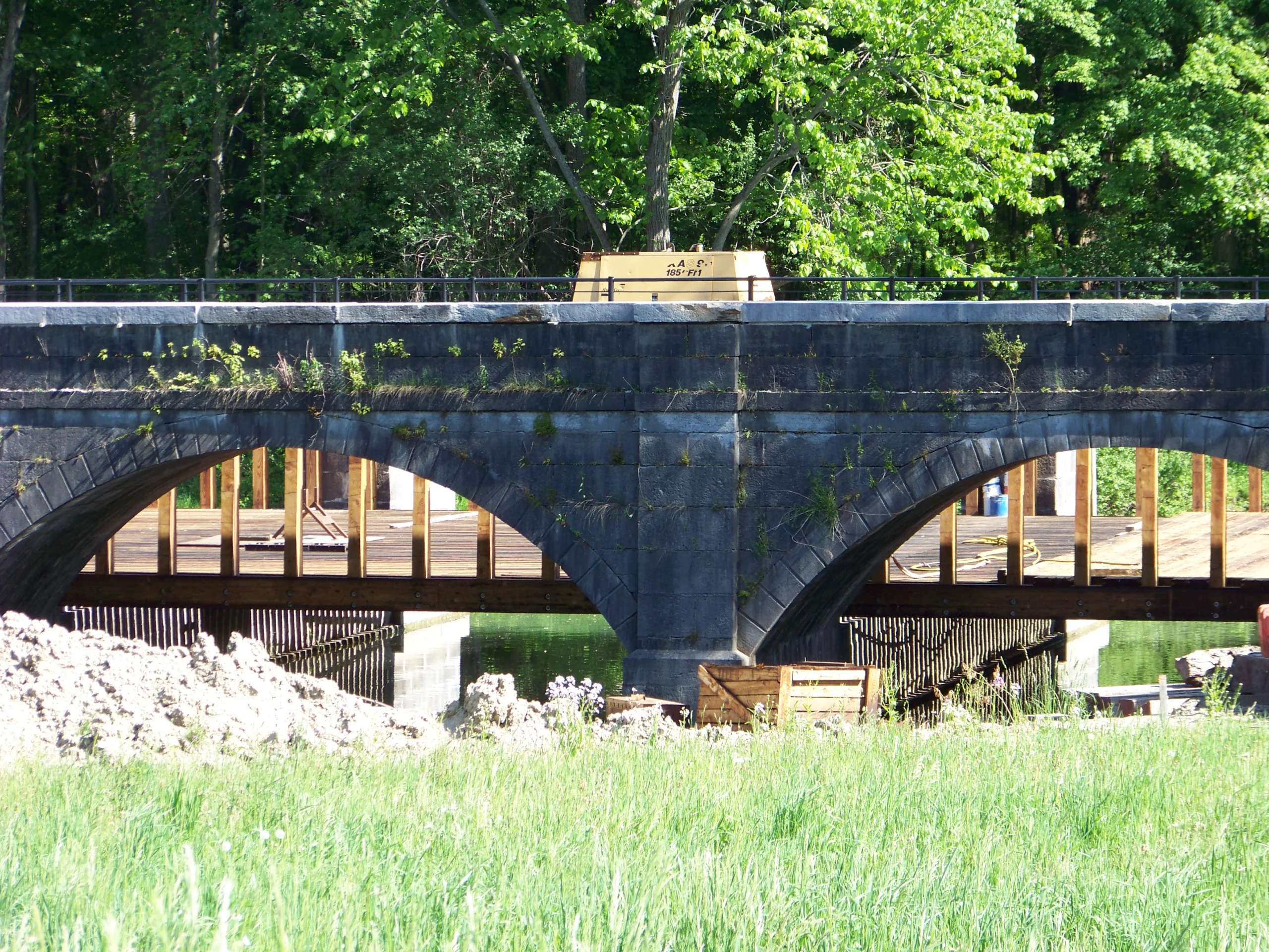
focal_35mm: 172
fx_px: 6305
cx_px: 634
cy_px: 476
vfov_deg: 8.6
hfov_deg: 11.5
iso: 69
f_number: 3.6
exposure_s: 1/200
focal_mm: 27.5
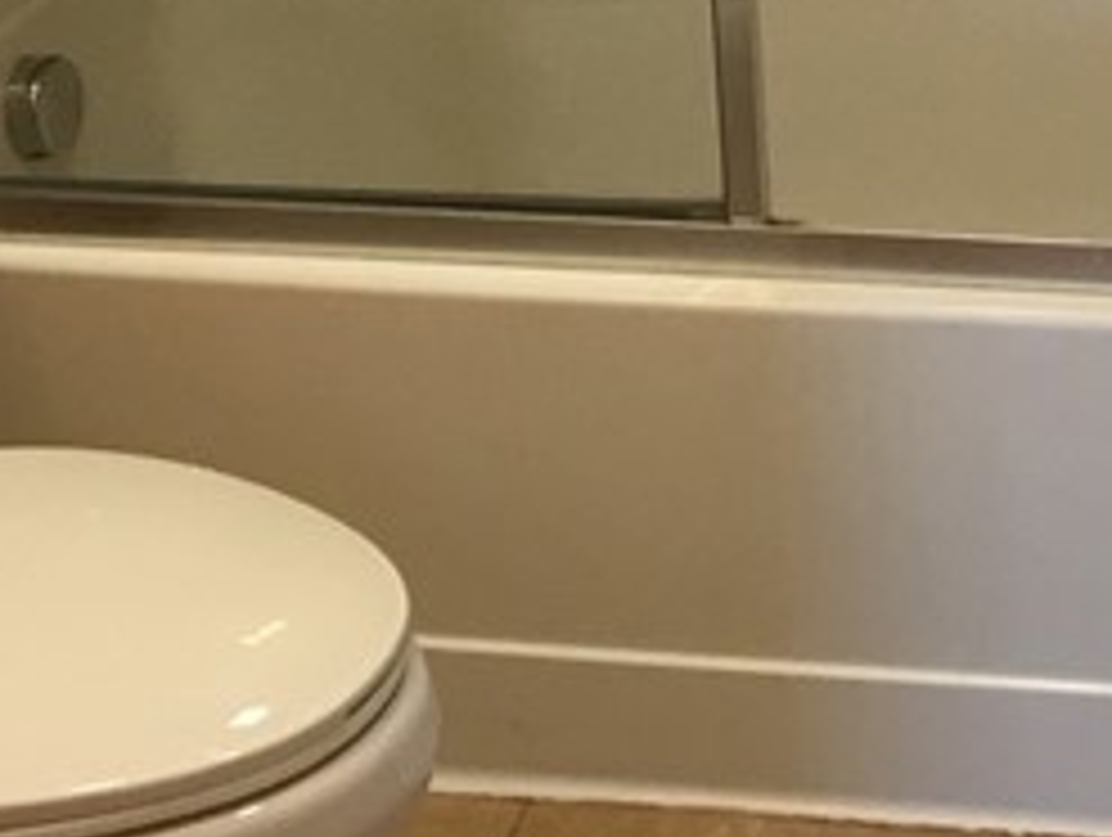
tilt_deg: -10.1
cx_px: 1153
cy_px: -824
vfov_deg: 11.2
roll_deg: +2.5
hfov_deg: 16.0
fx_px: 3860
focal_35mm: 120
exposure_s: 1/15
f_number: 2.2
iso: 32
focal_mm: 4.15
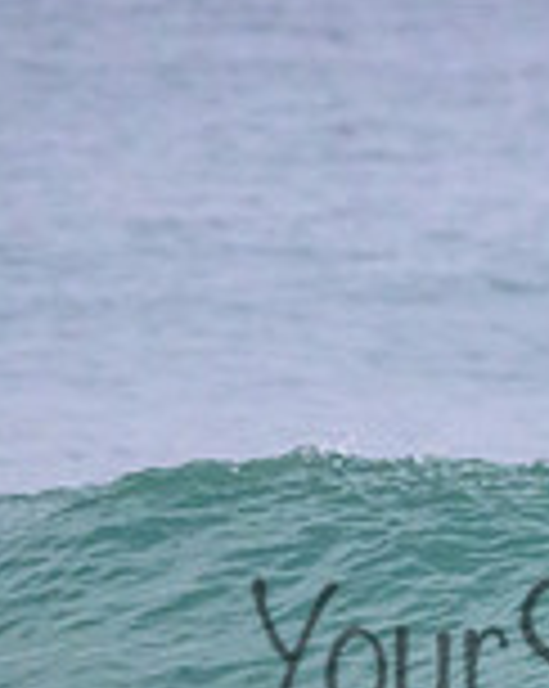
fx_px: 57919
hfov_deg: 0.5
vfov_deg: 0.7
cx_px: 716
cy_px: 609
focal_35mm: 2846
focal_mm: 800
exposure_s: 1/800
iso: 8000
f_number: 11
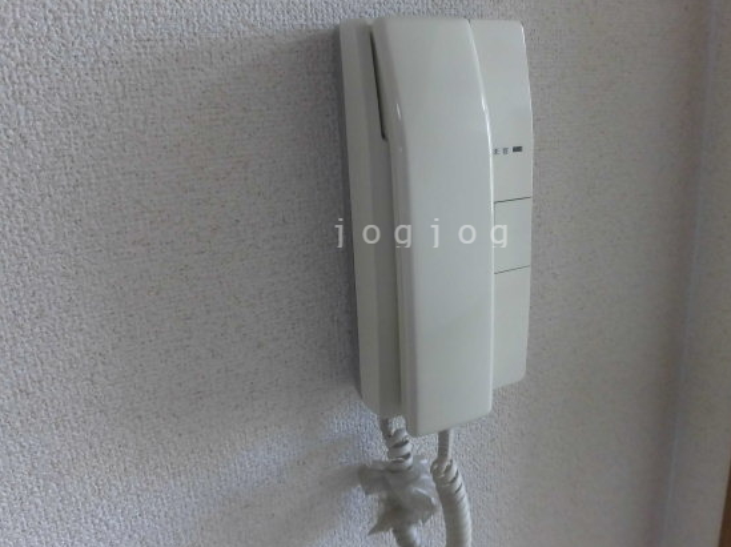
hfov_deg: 63.1
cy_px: 232
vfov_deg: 49.5
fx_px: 591
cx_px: 423
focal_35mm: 28
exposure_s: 1/50
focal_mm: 4.3
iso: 250
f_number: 3.1
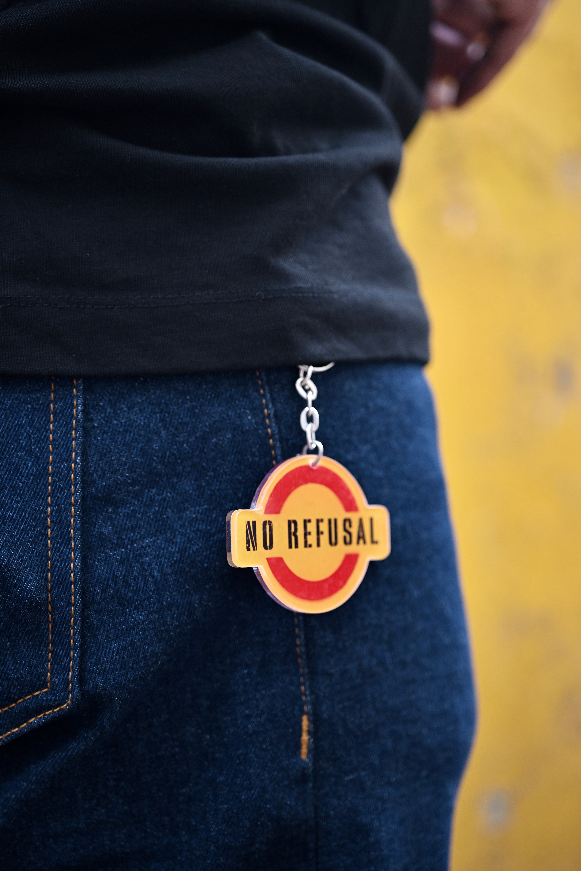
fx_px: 1210
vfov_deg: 39.6
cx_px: 290
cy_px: 436
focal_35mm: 50
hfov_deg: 27.0
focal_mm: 50
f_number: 3.3
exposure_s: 1/320
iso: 640
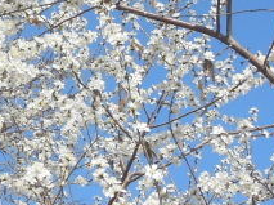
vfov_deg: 9.1
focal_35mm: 159
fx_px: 1256
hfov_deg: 12.3
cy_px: -73
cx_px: 1
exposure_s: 1/1250
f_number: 3.5
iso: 125
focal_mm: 6
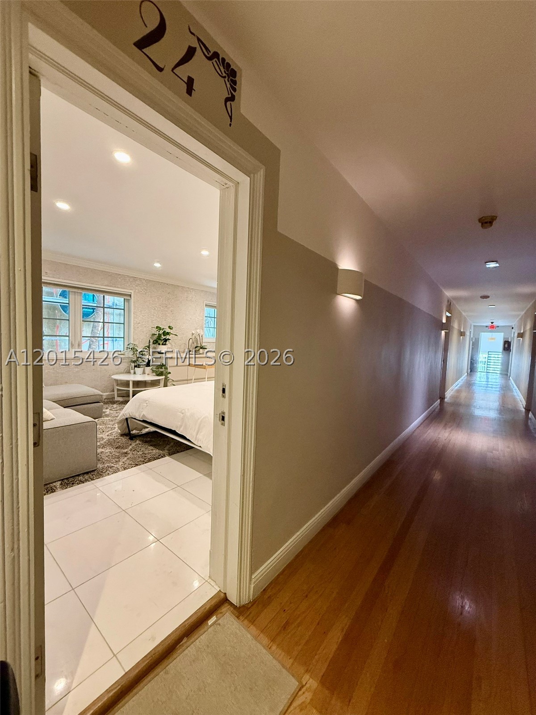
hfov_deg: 85.7
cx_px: 268
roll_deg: -1.4
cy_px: 358
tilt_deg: -4.3
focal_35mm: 14
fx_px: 289
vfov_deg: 102.1
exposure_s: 1/60
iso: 500
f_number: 2.2
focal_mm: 2.22
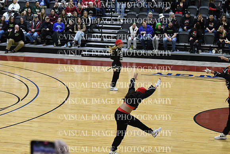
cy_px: 77
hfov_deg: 19.5
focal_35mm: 105
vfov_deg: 13.0
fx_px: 671
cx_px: 115
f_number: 3.5
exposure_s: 1/400
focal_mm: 70
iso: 3200
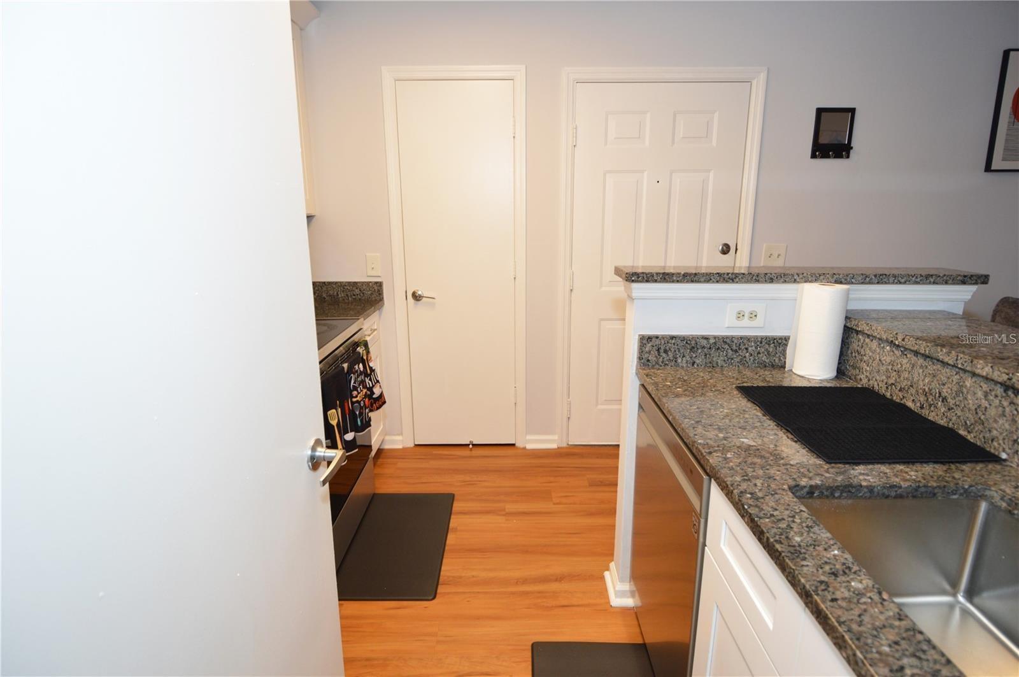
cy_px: 338
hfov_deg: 90.1
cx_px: 510
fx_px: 509
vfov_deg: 67.3
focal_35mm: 18
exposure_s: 1/60
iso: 450
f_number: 4
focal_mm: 12
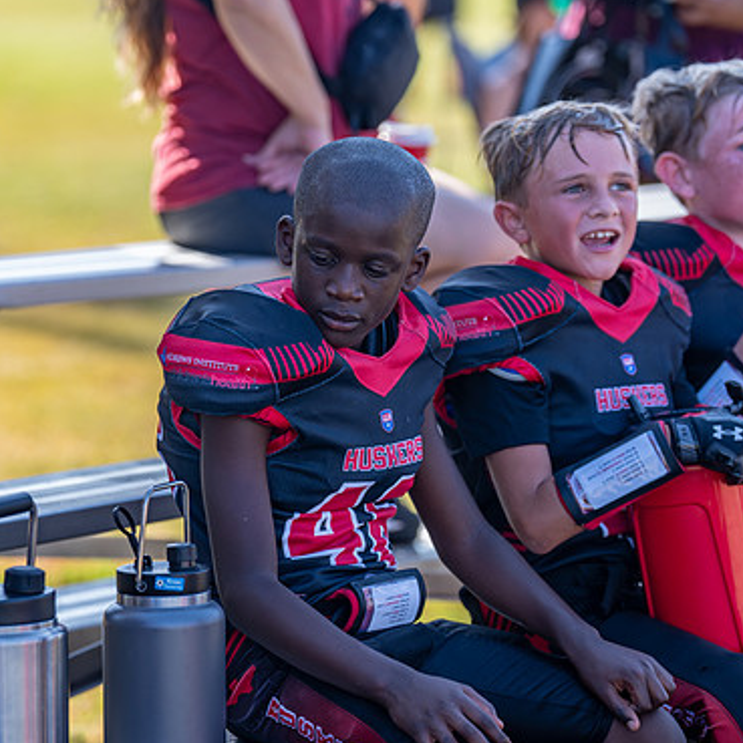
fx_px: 4954
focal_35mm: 204
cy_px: 359
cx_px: 338
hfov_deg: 8.6
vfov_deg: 8.6
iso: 160
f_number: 2.8
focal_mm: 137
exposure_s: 1/800
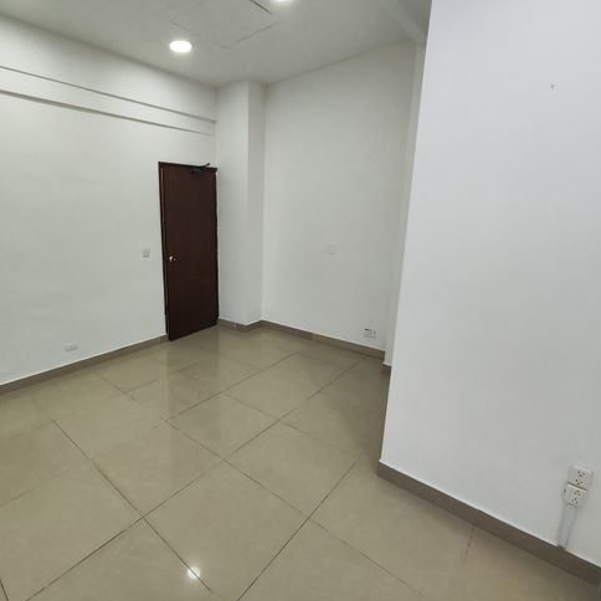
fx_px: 334
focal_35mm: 17
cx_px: 215
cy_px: 293
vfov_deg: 84.0
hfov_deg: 81.9
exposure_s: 1/120
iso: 597
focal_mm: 2.16
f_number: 2.2
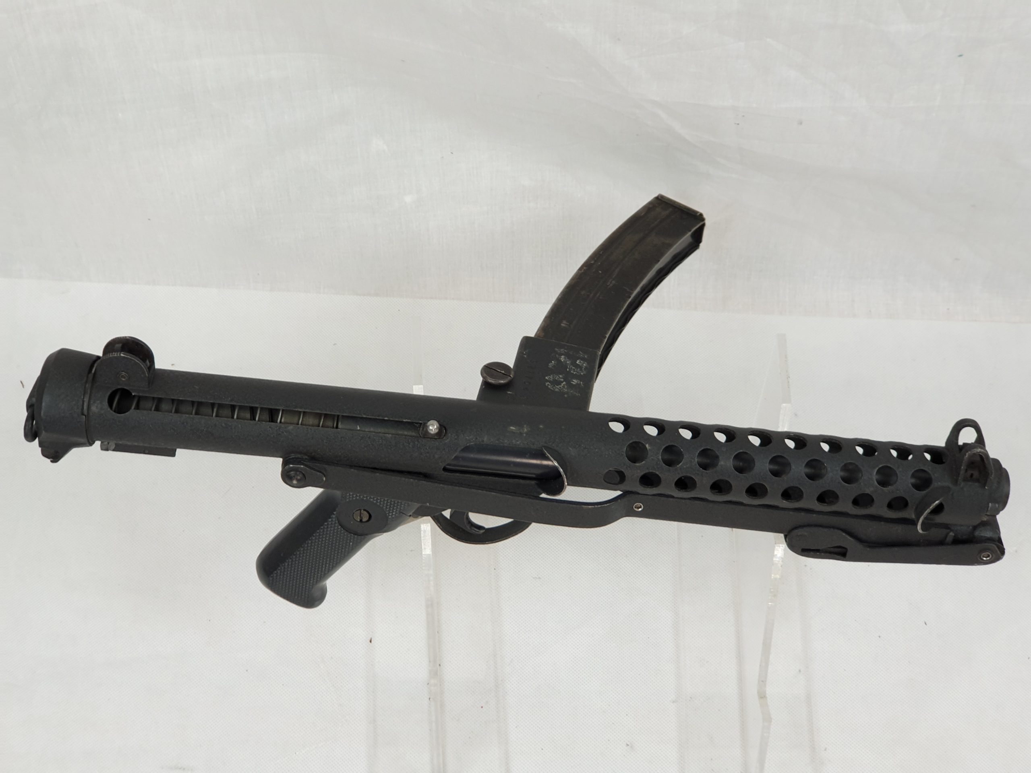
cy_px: 386
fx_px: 1549
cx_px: 516
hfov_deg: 36.8
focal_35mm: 52
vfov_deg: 28.0
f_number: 2.4
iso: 100
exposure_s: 1/33
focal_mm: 6
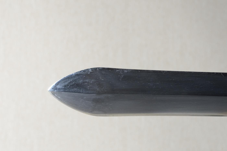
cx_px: 114
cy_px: 76
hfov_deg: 16.1
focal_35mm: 128
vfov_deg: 10.7
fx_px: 803
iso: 400
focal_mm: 85
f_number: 11
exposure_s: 1/1.6
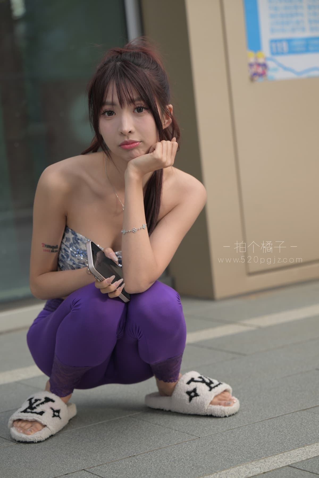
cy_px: 239
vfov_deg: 22.1
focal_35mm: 92
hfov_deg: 14.9
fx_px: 1223
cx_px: 160
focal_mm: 92
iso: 160
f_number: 3.5
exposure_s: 1/400
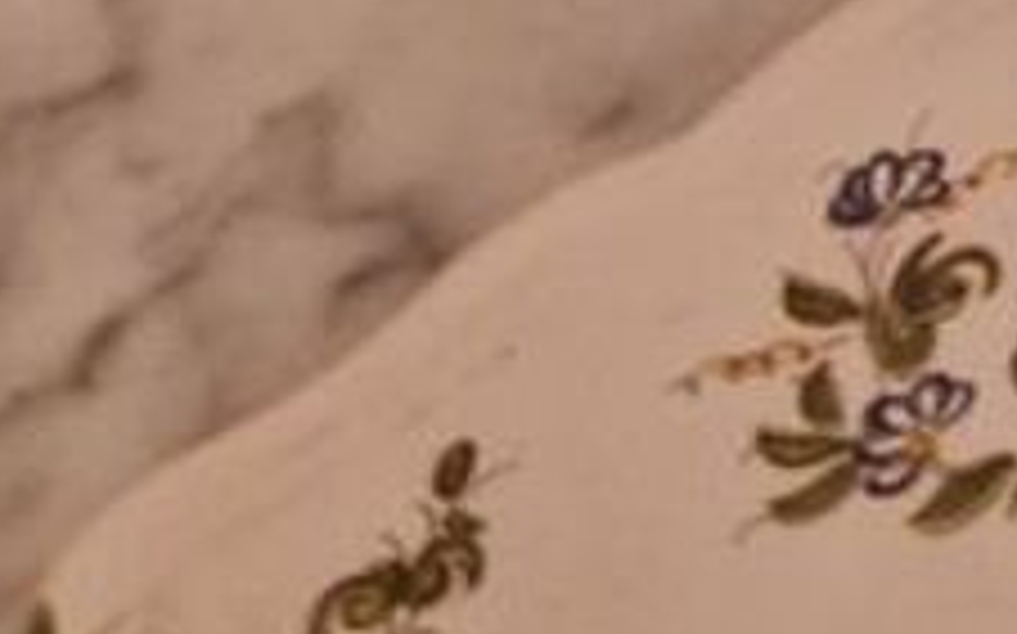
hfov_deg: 12.8
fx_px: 3989
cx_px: 1998
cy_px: -1032
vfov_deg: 8.2
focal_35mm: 144
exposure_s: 1/100
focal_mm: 5.4
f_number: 1.8
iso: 125
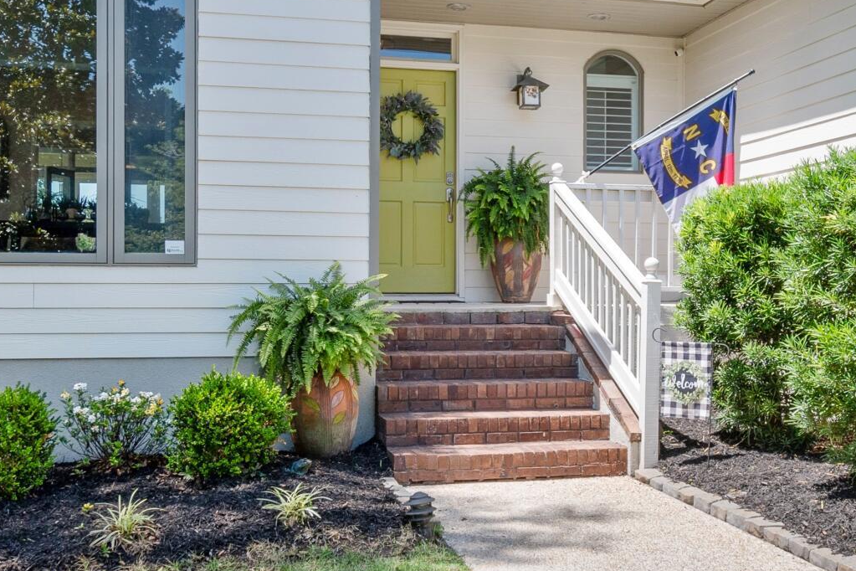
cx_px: 483
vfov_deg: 30.5
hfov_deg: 44.4
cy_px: 317
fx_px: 1046
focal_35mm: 44
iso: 100
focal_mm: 10
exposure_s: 1/160
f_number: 6.3
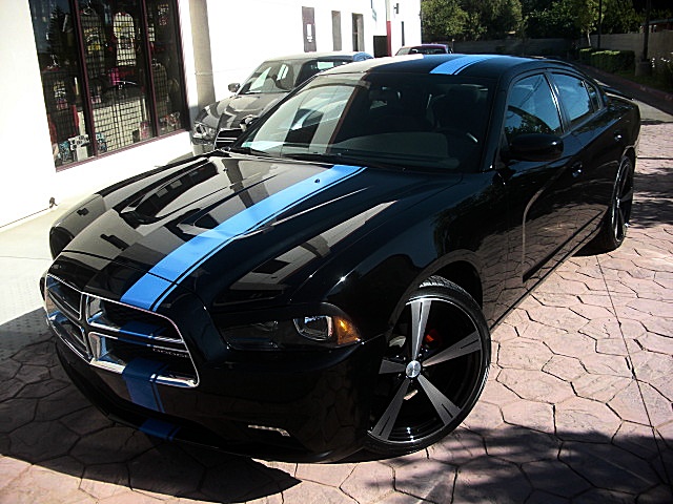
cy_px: 252
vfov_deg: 39.7
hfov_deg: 51.4
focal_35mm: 36
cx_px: 336
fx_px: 700
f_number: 2.8
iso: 50
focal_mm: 6.3
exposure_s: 1/640
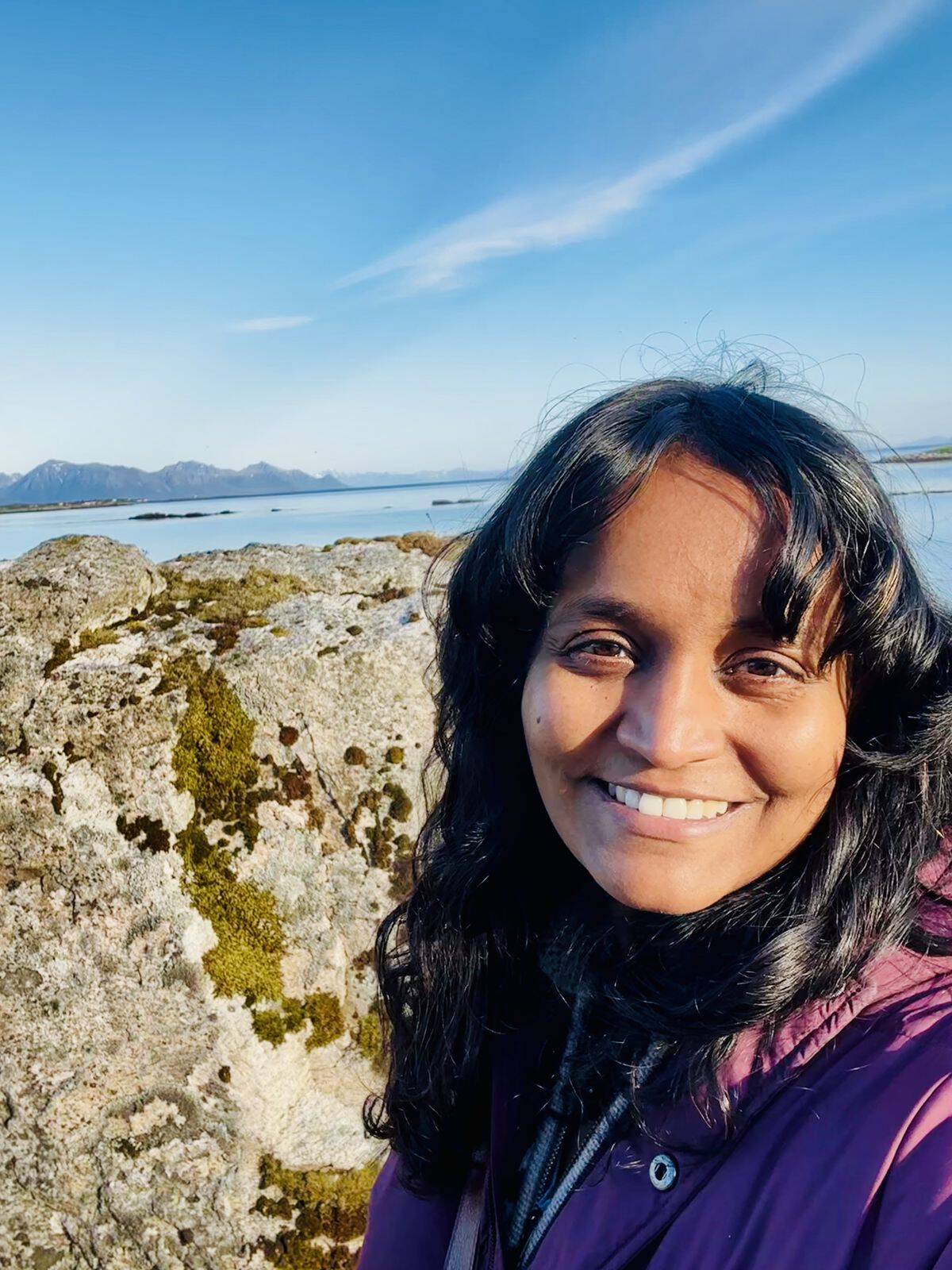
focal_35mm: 30
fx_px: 1100
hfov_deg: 46.8
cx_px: 476
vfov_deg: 60.0
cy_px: 635
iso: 25
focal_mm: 2.69
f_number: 1.9
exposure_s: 1/360
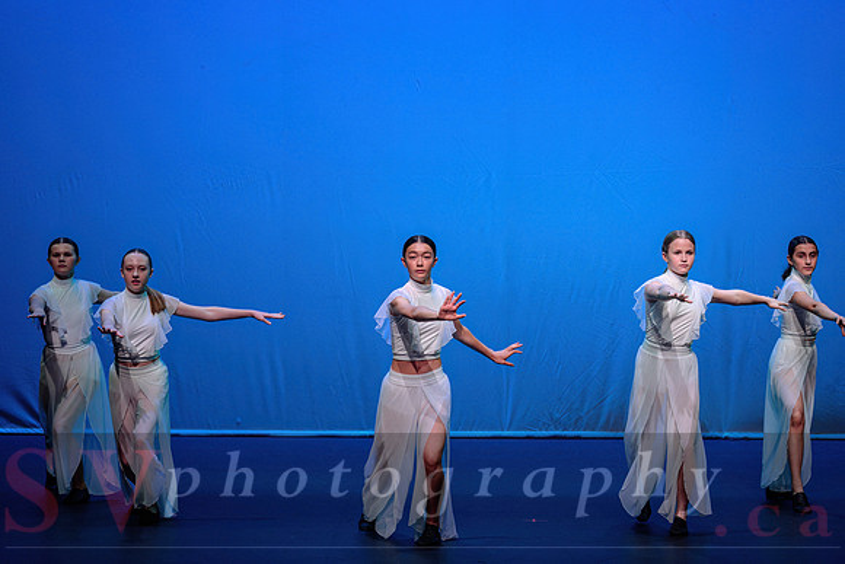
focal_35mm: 140
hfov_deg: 14.7
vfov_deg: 9.8
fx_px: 3287
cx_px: 422
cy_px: 282
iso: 1600
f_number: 2.8
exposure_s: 1/500
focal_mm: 140
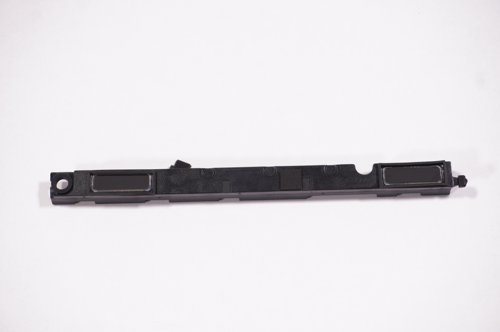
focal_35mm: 68
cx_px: 250
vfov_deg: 20.1
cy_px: 166
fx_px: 937
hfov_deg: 29.9
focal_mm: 45
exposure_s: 1/125
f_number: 6.3
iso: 800
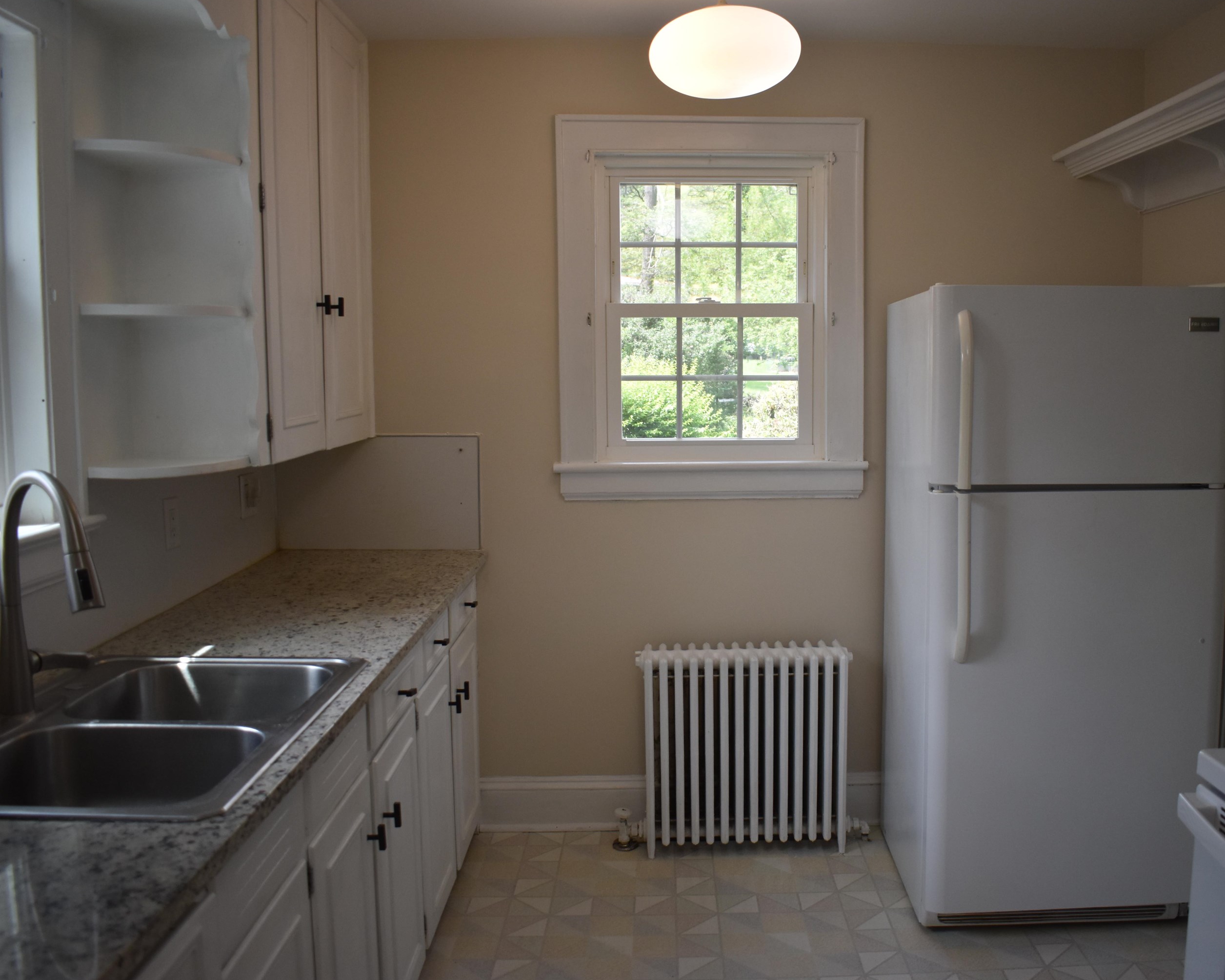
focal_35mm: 31
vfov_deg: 47.1
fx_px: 1124
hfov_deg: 56.8
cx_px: 718
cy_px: 485
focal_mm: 18
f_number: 3.5
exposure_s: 1/250
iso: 560
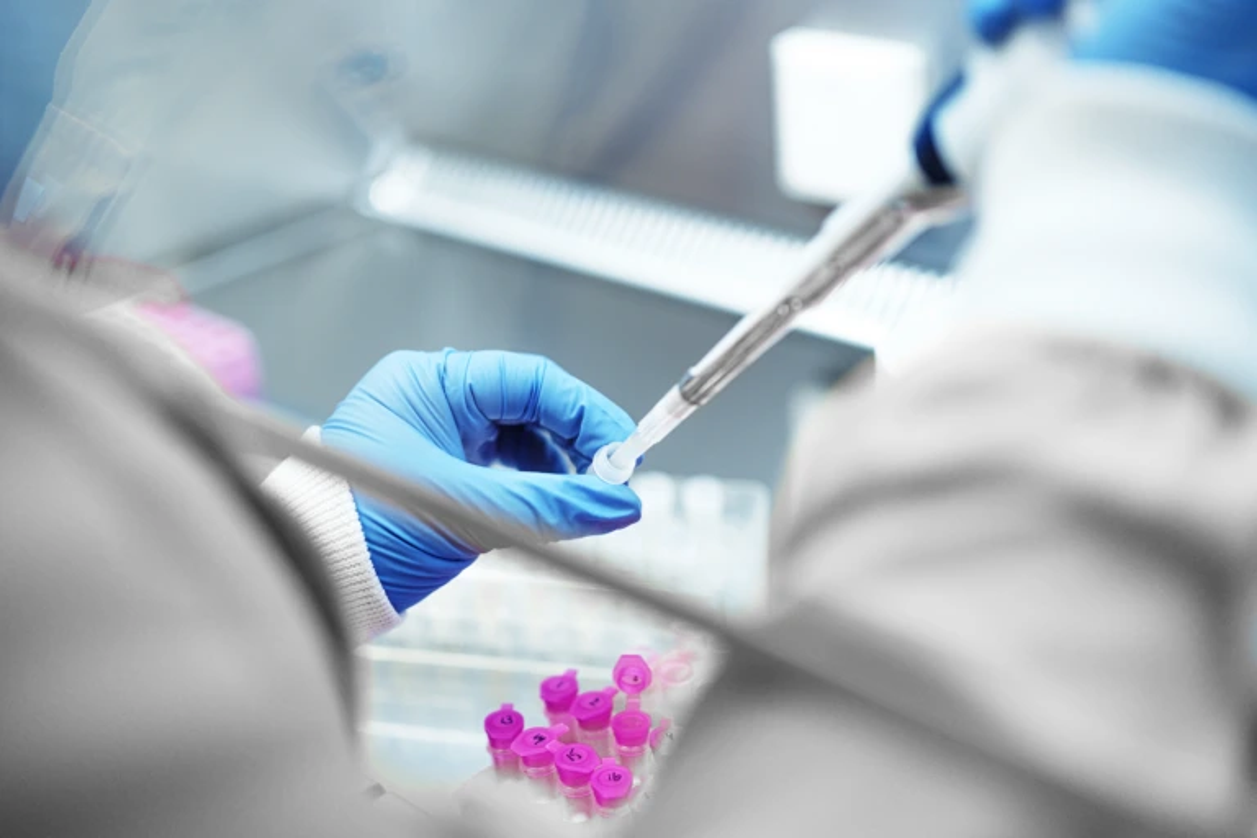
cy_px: 419
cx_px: 628
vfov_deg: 27.0
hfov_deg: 39.6
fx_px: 1746
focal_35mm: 50
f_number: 1.4
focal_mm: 33
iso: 200
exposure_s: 1/250
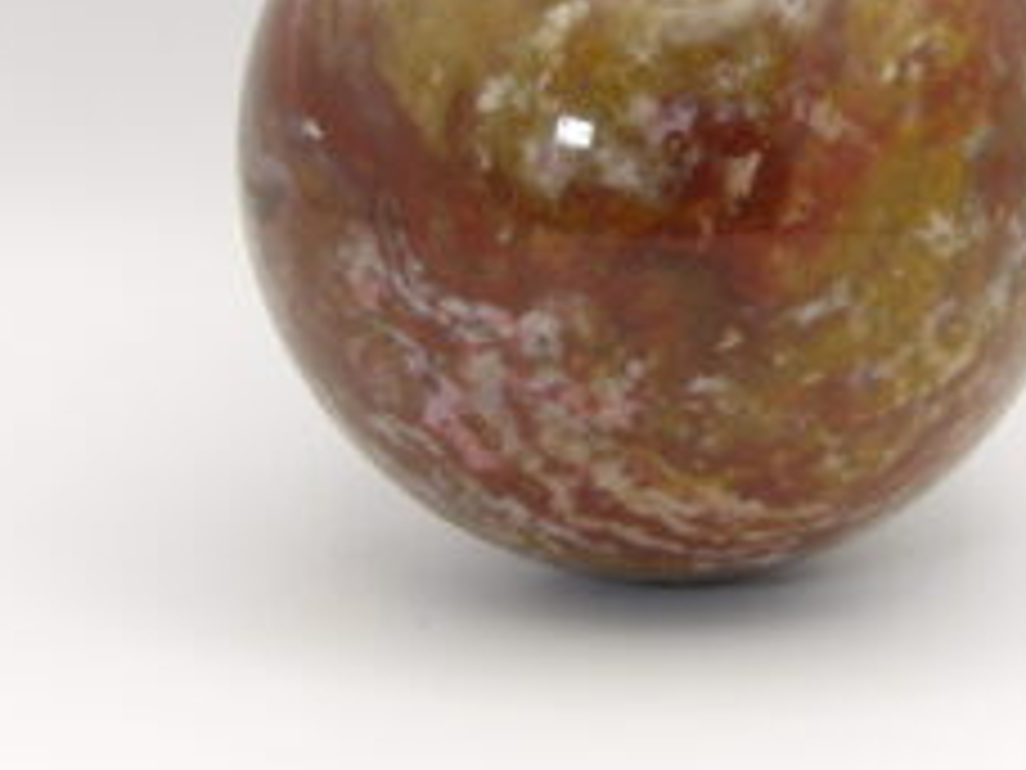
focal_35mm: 251
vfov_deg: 5.9
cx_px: 698
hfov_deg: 7.9
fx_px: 7440
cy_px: 117
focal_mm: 25.6
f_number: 4.3
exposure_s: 1/50
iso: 228
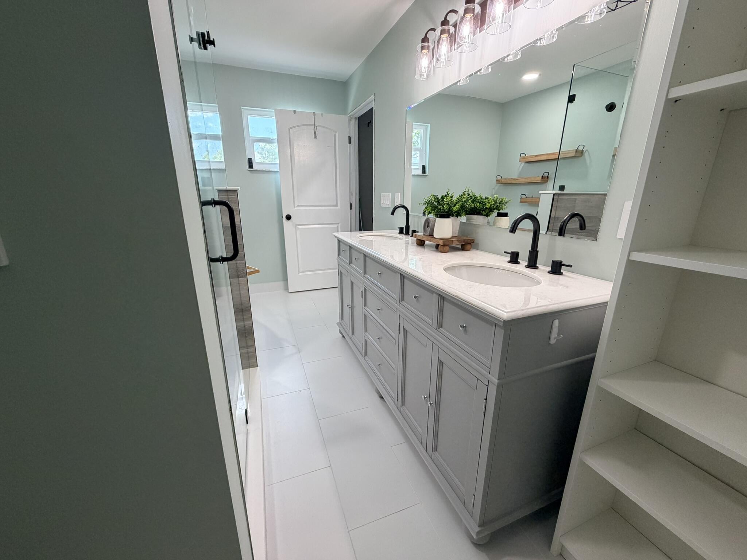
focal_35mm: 14
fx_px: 302
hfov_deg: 102.1
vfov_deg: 85.7
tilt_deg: -17.0
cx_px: 374
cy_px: 280
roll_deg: -0.1
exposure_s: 1/120
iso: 250
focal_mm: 2.22
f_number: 2.2
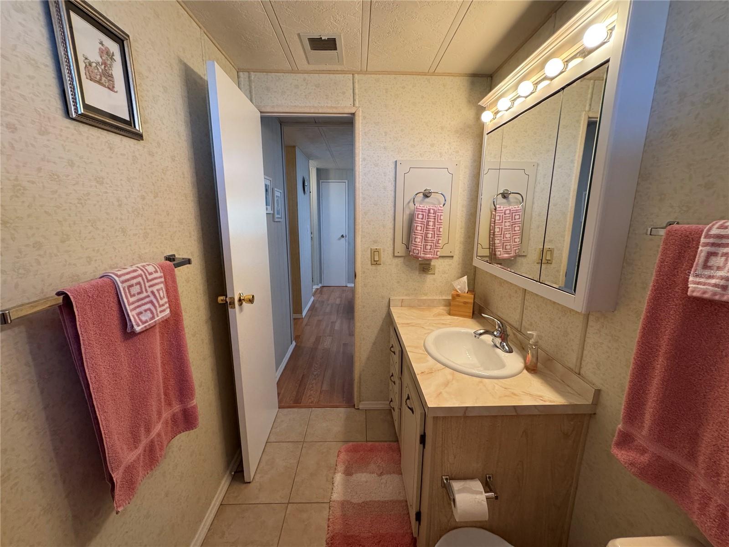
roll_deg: -0.6
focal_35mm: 14
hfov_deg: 102.1
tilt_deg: -12.2
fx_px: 295
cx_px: 364
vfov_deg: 85.7
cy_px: 274
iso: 320
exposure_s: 1/120
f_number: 2.2
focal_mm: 2.22
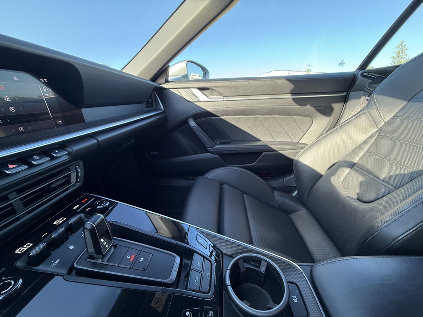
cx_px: 212
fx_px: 171
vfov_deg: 85.7
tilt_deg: -17.9
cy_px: 158
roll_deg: +1.0
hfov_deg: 102.1
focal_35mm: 14
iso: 125
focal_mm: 2.22
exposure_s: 1/99
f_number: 2.2
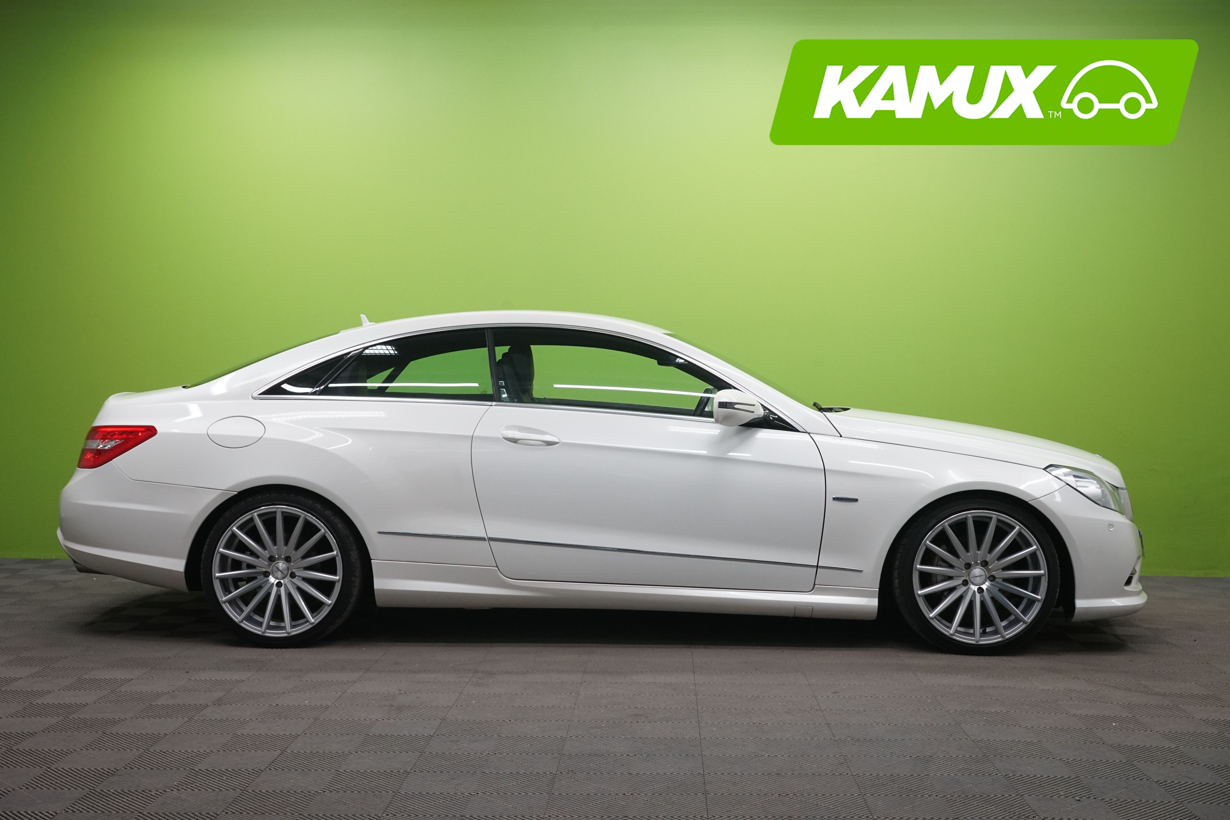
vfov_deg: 32.6
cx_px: 615
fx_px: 1401
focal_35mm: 41
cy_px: 410
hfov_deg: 47.4
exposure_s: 1/25
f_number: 10
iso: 2000
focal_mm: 41
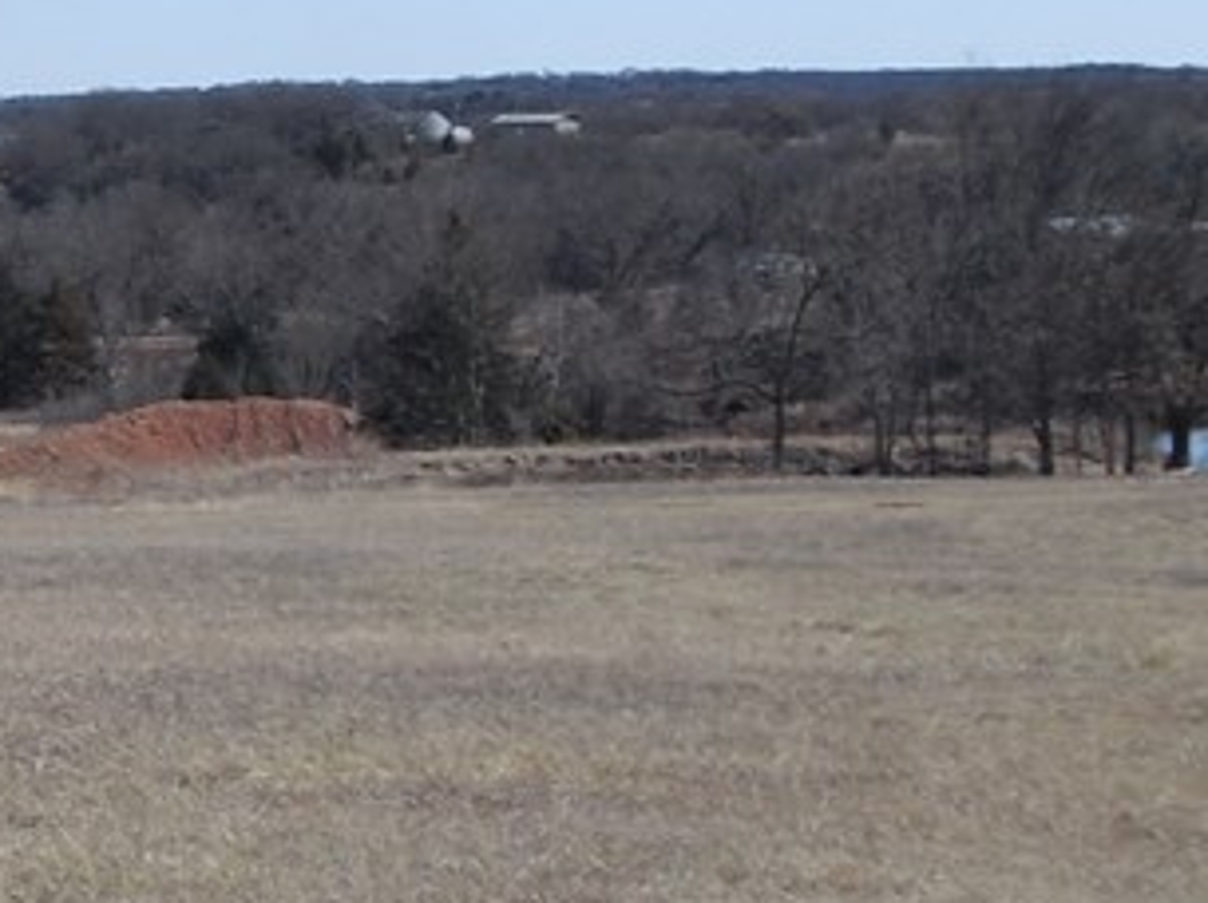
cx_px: -661
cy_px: 483
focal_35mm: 121
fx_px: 4218
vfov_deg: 12.2
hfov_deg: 15.0
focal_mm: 6.3
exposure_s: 1/160
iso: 64
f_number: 7.8
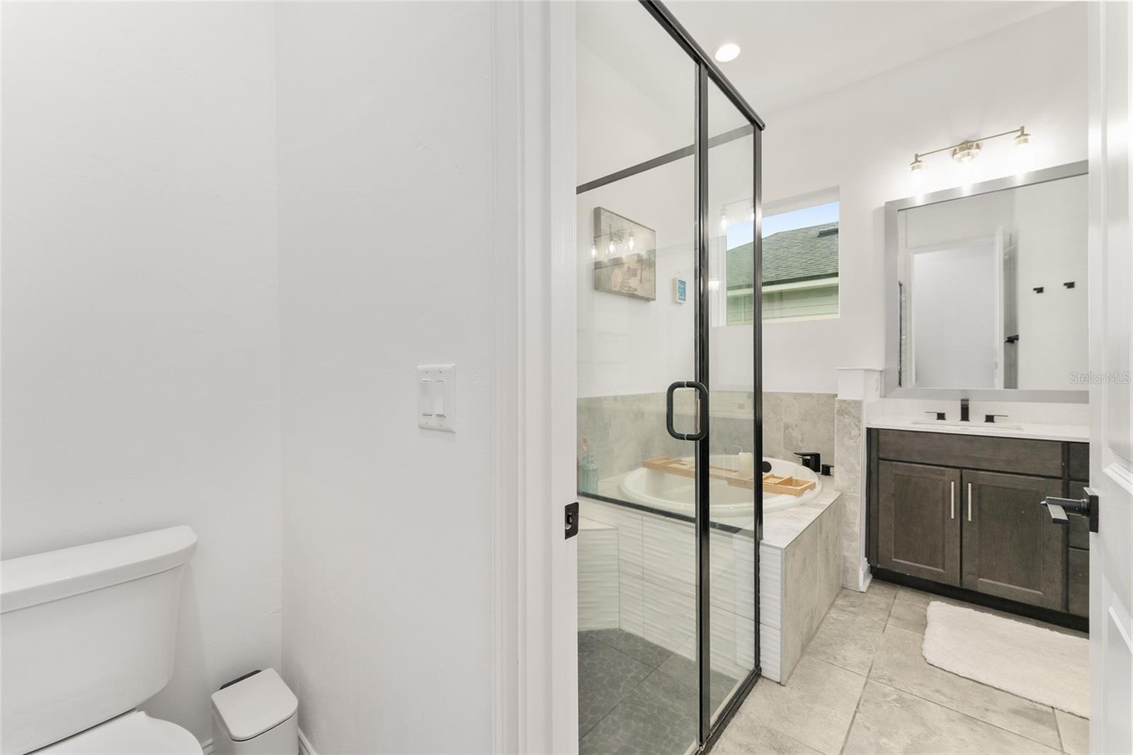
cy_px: 378
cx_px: 566
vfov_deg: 81.2
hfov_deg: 104.3
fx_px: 440
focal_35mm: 14
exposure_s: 1/30
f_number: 7.1
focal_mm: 14
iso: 1000
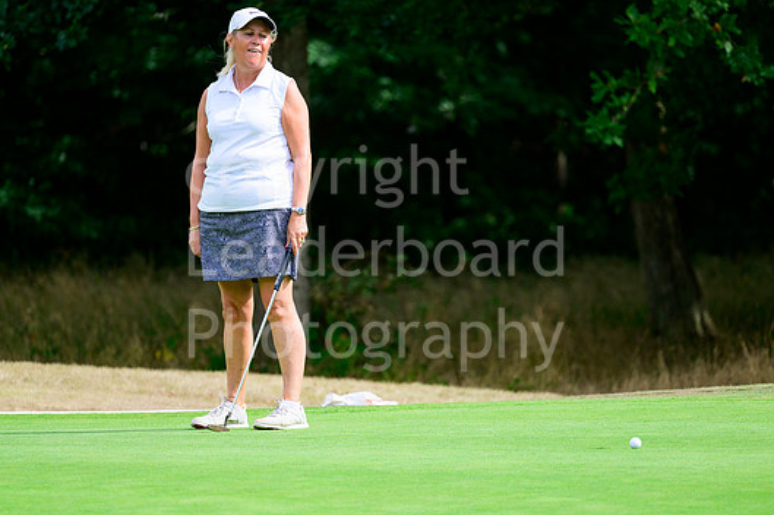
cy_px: 266
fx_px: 8487
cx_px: 377
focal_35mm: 395
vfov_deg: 3.5
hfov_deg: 5.2
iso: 500
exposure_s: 1/1000
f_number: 5.6
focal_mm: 360
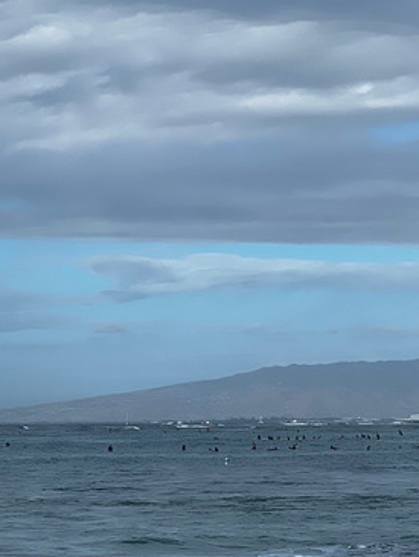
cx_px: 337
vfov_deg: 12.3
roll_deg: +0.9
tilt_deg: -0.9
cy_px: 485
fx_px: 2563
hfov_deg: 9.3
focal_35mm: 159
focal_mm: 9
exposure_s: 1/1233
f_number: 2.8
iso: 32
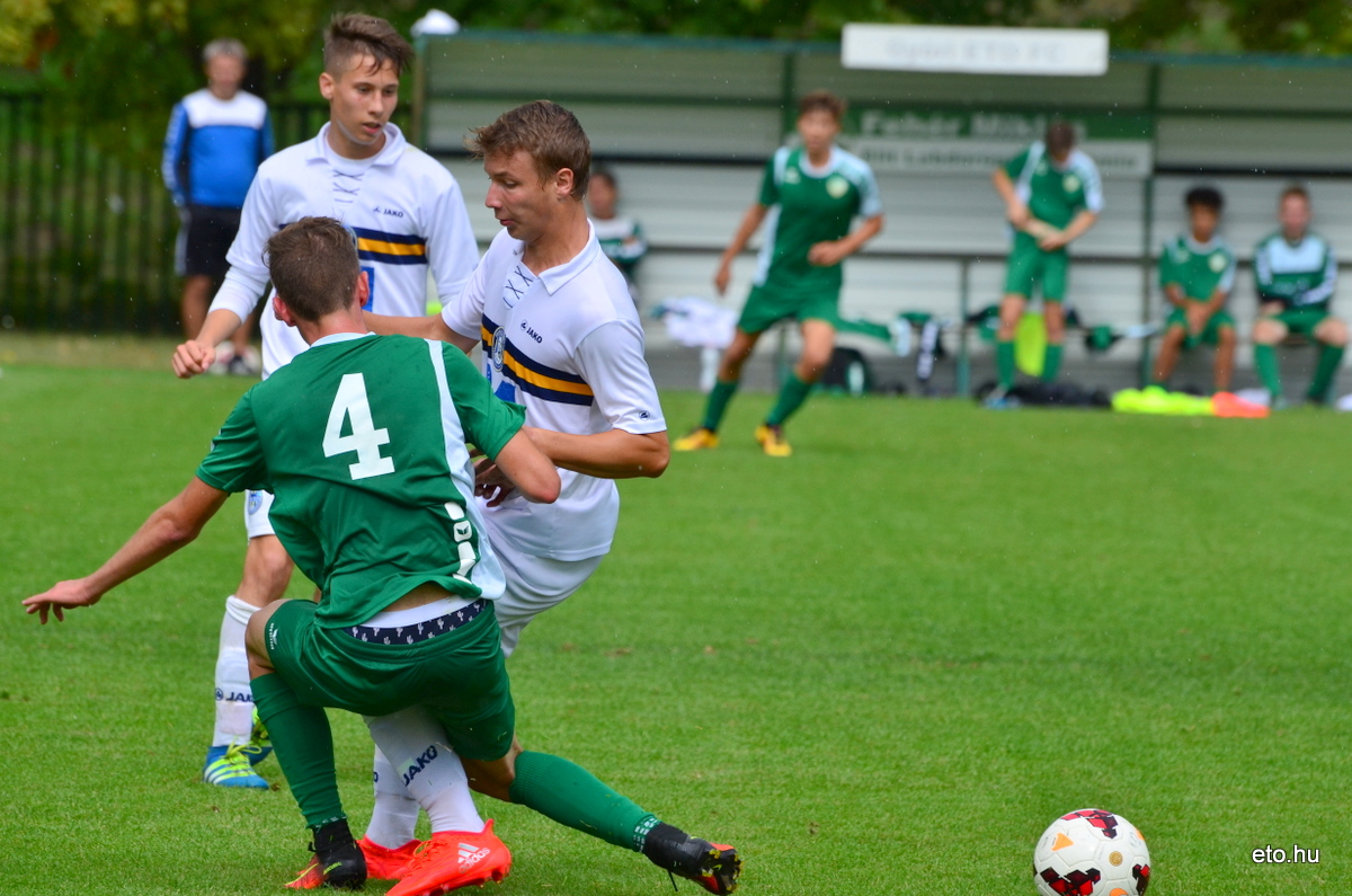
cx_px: 676
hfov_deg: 6.3
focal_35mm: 330
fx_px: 12369
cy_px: 448
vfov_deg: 4.1
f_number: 6.3
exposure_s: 1/1600
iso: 400
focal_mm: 220
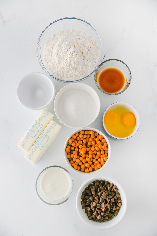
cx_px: 78
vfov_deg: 39.6
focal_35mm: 50
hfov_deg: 27.0
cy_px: 118
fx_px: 328
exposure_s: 1/125
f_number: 4
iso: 160
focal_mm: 50
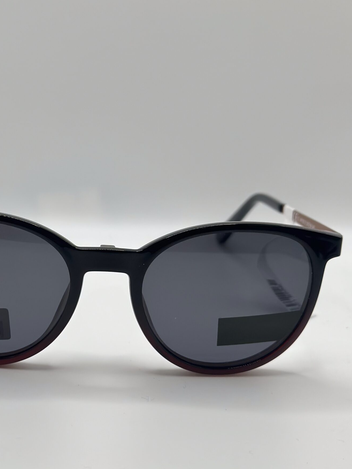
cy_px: 247
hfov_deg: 20.9
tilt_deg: -19.9
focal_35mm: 70
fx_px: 949
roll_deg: -2.3
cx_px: 106
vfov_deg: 27.8
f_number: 1.78
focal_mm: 6.86
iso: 80
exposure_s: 1/729
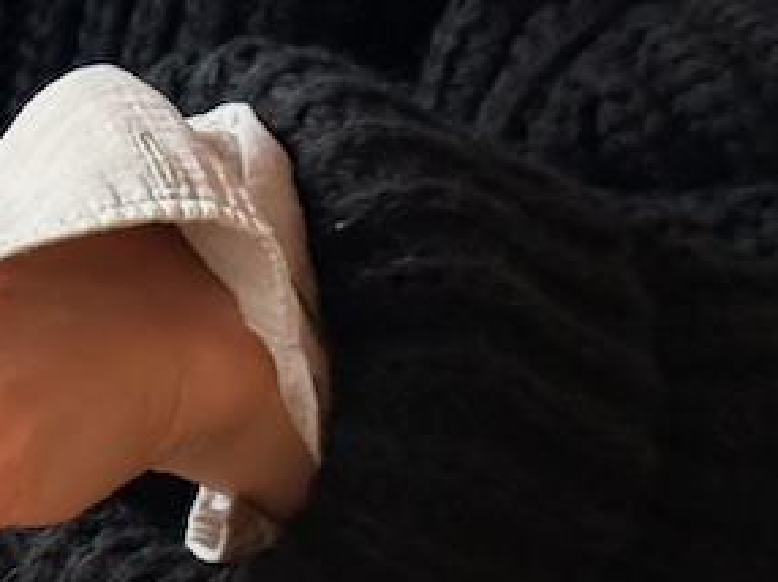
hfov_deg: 11.3
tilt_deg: -28.5
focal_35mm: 168
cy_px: 933
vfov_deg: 8.6
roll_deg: -2.3
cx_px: -365
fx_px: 3773
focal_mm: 6.76
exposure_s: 1/100
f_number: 1.78
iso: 64
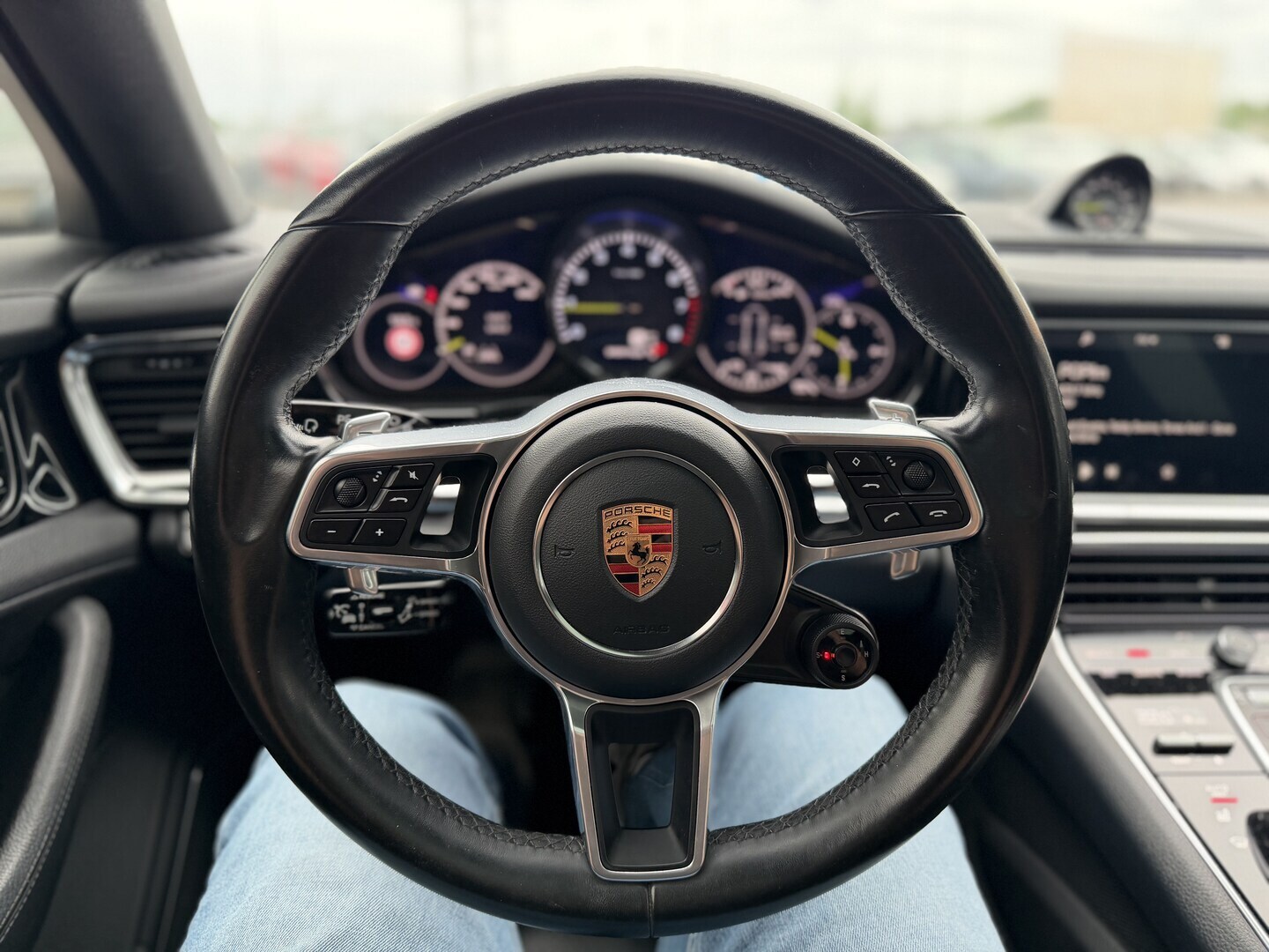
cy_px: 476
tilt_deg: -19.7
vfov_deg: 56.8
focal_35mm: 24
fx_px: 880
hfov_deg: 71.6
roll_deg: -0.6
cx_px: 634
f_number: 1.78
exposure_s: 1/119
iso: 200
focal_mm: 6.76
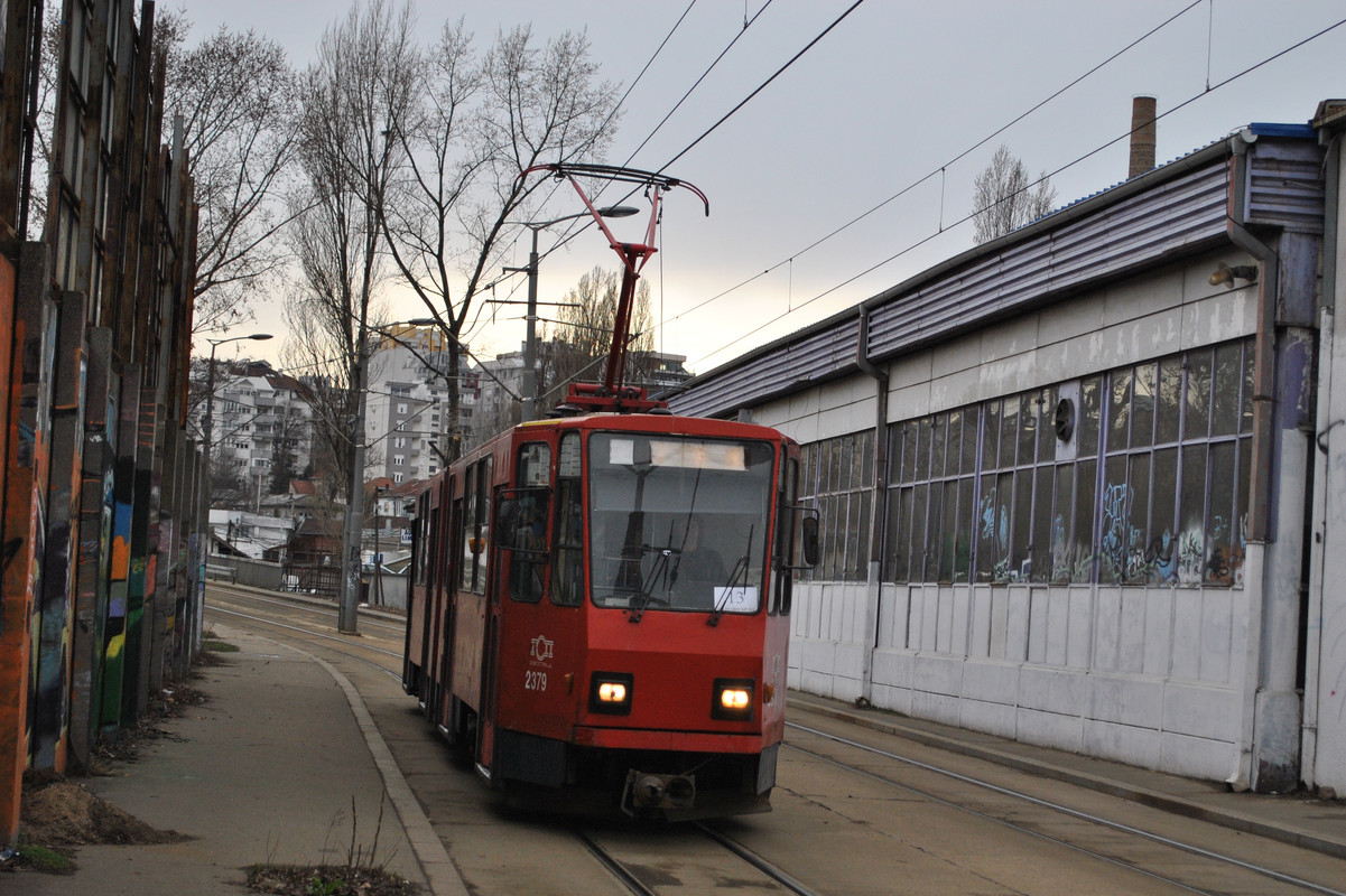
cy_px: 448
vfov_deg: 23.8
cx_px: 673
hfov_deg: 35.1
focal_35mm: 57
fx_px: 2130
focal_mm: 38
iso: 320
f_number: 5
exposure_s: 1/500
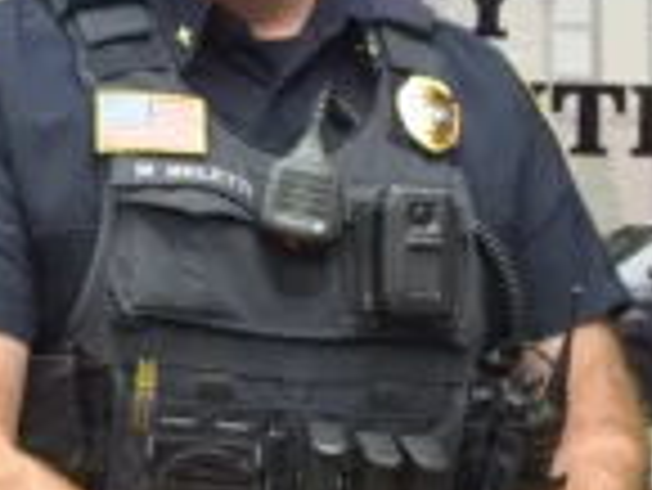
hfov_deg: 11.5
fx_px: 3205
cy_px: 247
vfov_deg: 8.7
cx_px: 612
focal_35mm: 170
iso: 640
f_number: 4.8
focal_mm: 38
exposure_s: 1/60
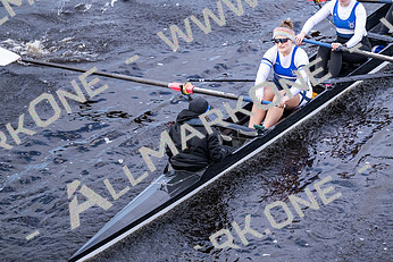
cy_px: 54
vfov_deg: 4.1
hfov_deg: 6.1
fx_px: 3658
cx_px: 298
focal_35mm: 335
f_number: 2.8
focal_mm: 200
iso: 1600
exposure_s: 1/2000
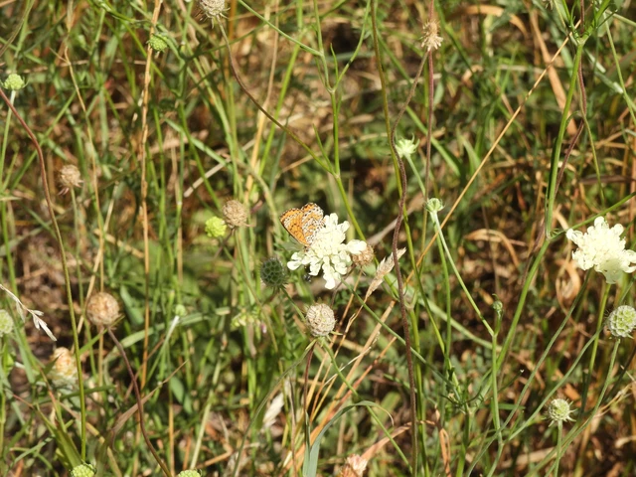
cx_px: 318
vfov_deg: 5.7
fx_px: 4777
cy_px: 238
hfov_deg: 7.6
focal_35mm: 260
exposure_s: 1/320
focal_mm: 46.4
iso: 100
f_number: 6.3
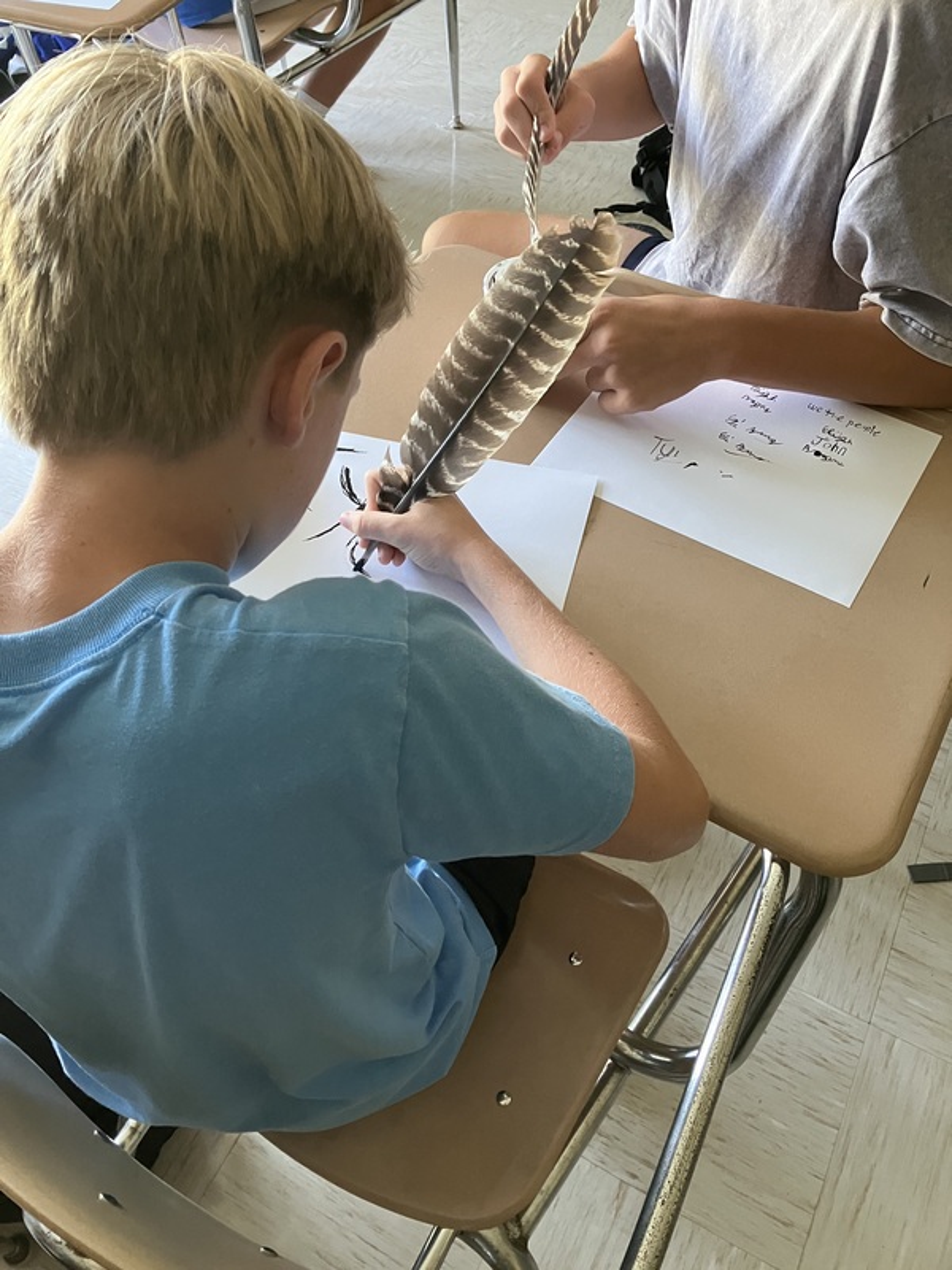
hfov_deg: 49.7
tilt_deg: -50.4
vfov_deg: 63.4
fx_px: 1027
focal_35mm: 28
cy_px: 635
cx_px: 476
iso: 320
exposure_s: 1/60
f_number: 1.8
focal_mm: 3.99
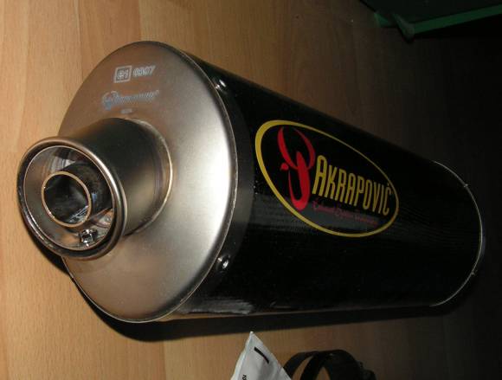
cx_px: 251
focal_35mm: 38
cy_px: 190
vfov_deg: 37.9
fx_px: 553
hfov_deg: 48.8
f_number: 5.6
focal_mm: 6.3
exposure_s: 1/250
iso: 100
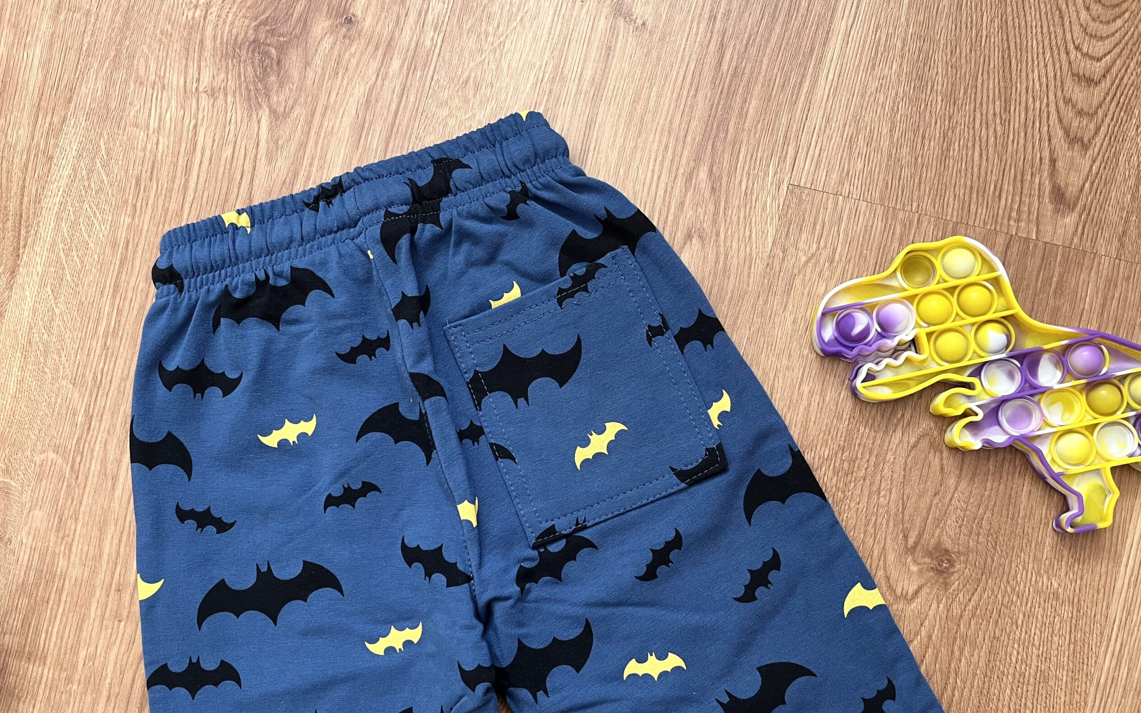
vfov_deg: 44.4
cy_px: 411
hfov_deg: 66.5
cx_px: 579
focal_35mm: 28
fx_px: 871
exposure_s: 1/60
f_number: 1.6
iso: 160
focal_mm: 5.1
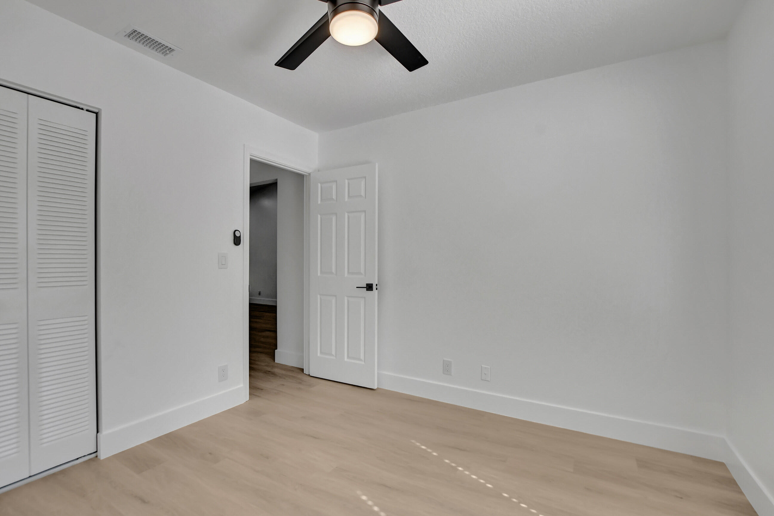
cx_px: 387
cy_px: 258
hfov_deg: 100.4
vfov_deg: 77.3
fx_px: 322
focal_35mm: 15
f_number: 8
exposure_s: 1/100
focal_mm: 10
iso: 1000
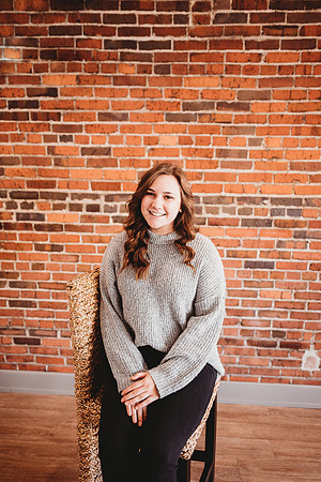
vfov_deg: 73.7
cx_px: 160
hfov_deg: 53.1
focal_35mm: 24
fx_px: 321
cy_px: 241
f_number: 2.2
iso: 500
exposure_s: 1/160
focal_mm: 24
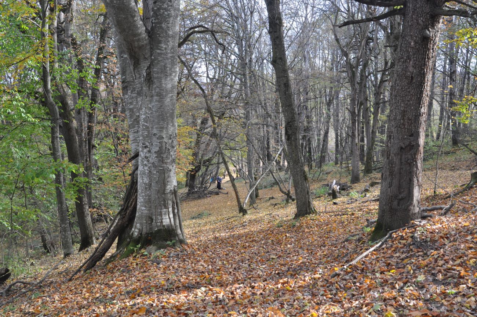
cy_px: 158
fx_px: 556
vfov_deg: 31.8
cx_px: 238
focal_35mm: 42
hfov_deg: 46.5
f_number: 6.3
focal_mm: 28
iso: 640
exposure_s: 1/200
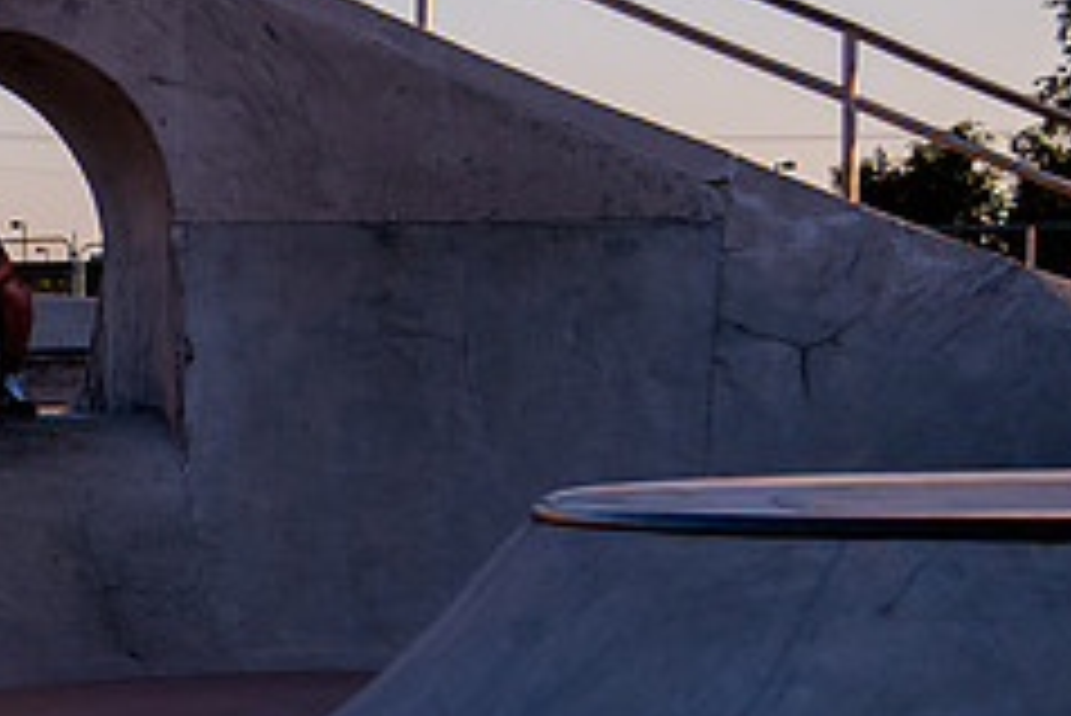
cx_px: -333
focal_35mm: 167
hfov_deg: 11.9
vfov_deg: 8.2
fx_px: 4971
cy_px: 547
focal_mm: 48
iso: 1000
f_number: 4
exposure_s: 1/3200
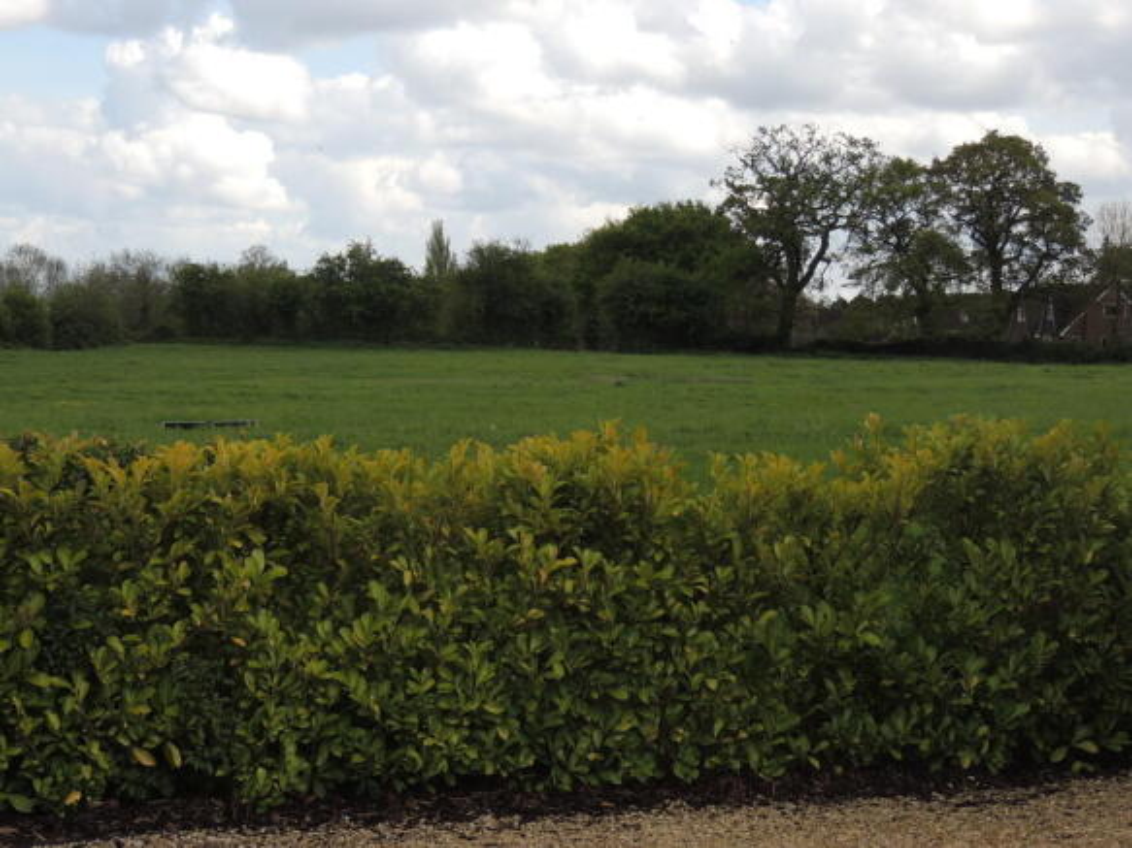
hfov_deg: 23.0
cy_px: 424
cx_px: 566
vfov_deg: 17.4
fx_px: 2779
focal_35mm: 85
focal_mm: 15.1
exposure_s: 1/500
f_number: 4
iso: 100
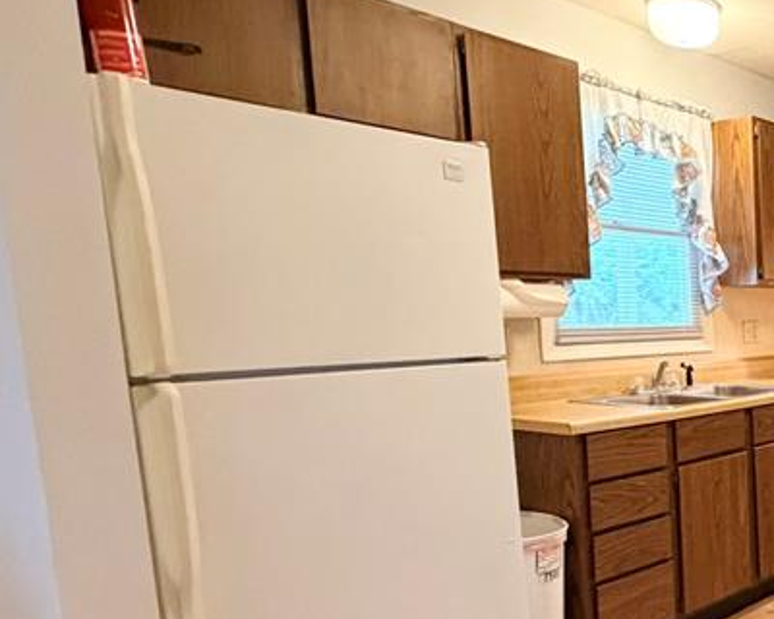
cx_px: 929
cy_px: 412
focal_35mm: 35
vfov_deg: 41.7
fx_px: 802
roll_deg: +0.8
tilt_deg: -6.8
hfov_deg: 38.3
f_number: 2.2
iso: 640
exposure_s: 1/60
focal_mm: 2.22
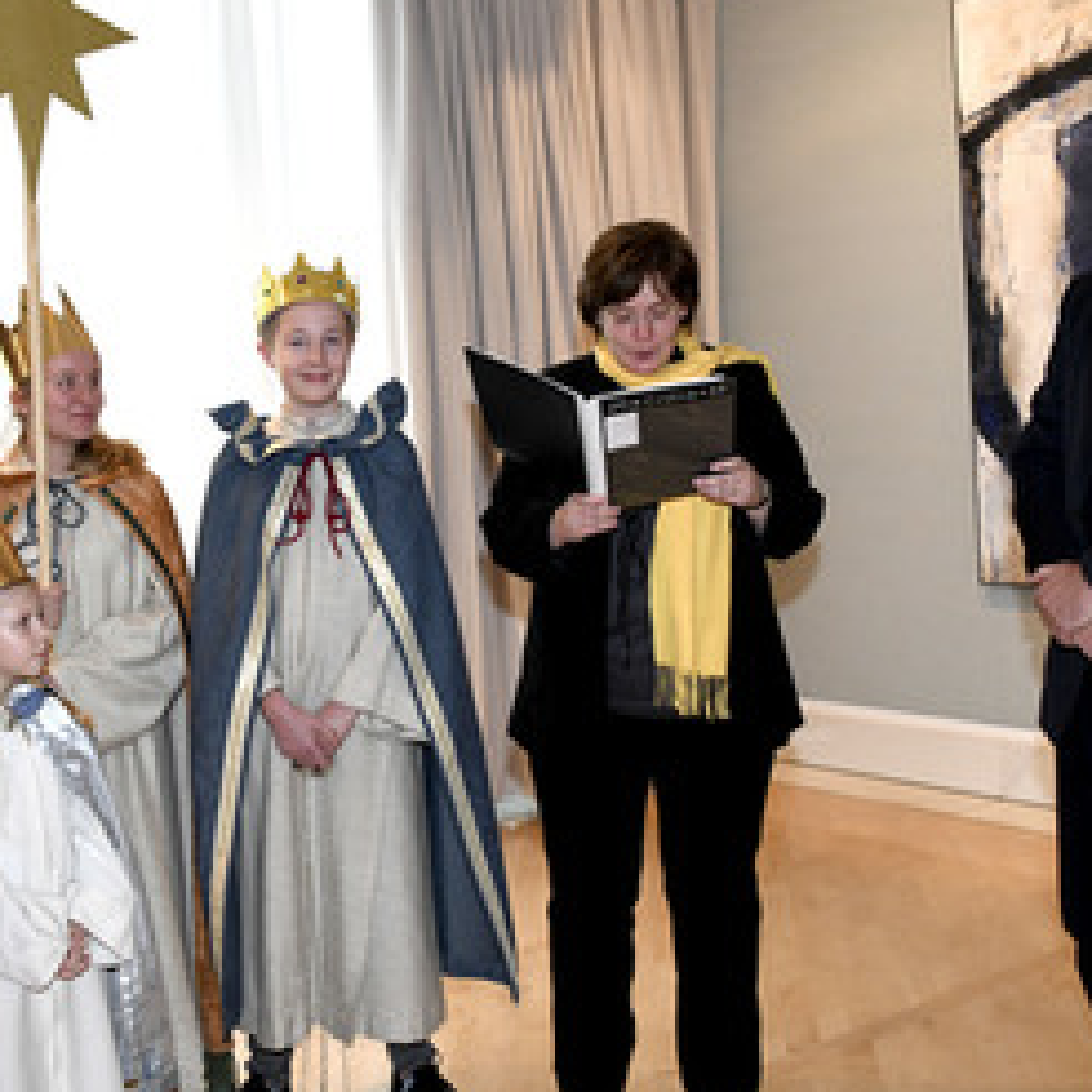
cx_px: 446
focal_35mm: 53
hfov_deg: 32.1
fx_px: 1892
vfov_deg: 32.2
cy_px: 537
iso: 2000
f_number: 6.3
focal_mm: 34
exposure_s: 1/160
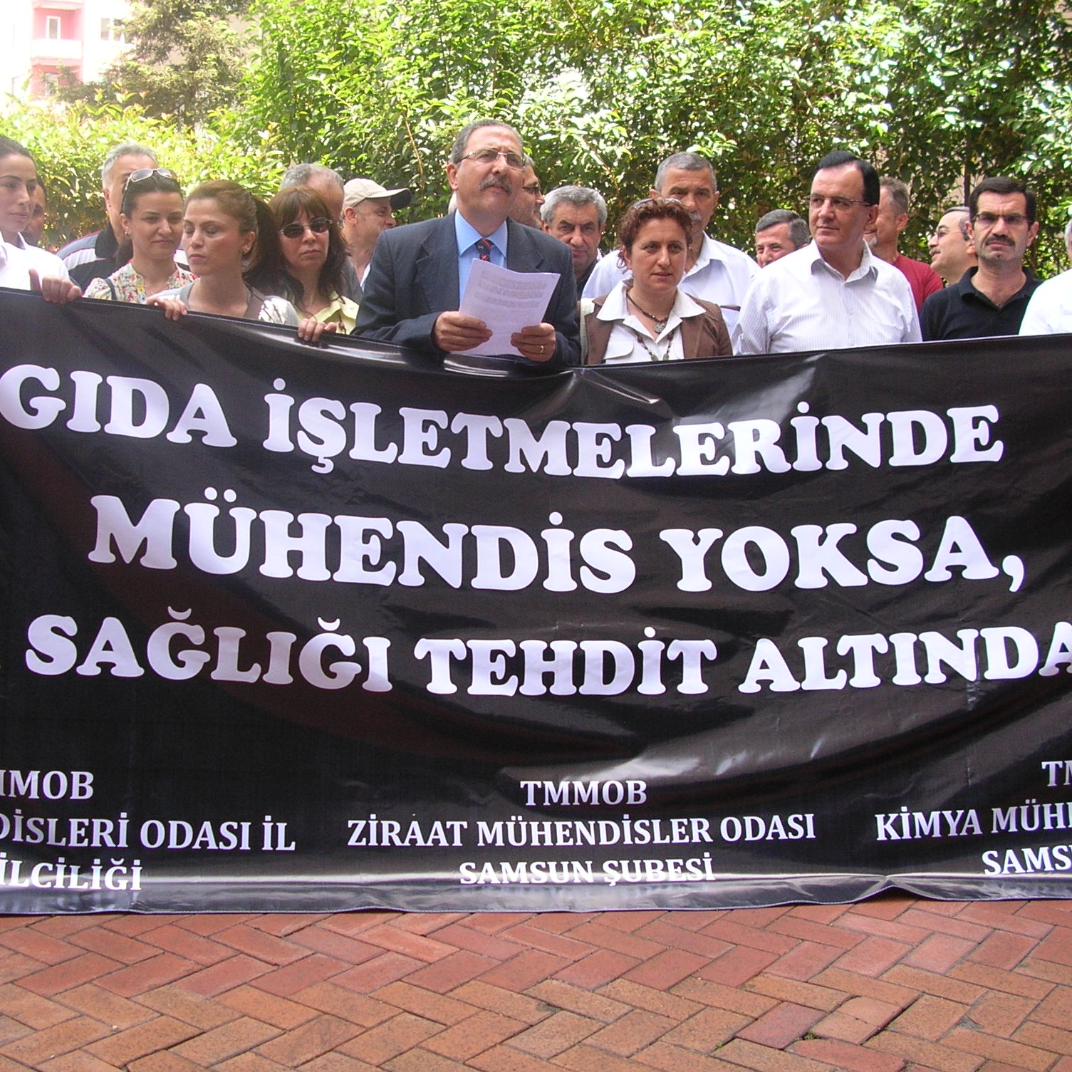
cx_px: 484
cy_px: 484
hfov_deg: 36.0
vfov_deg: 36.0
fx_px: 1647
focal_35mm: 47
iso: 50
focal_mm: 5.8
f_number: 2.8
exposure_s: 1/96.3
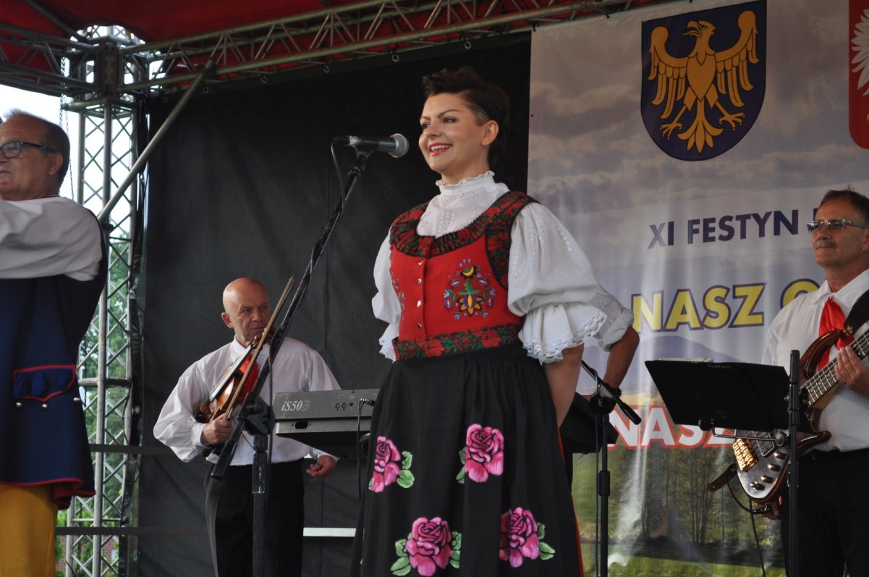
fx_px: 1989
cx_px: 434
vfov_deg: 16.5
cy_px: 288
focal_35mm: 82
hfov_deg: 24.7
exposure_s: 1/80
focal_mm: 55
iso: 400
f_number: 5.6
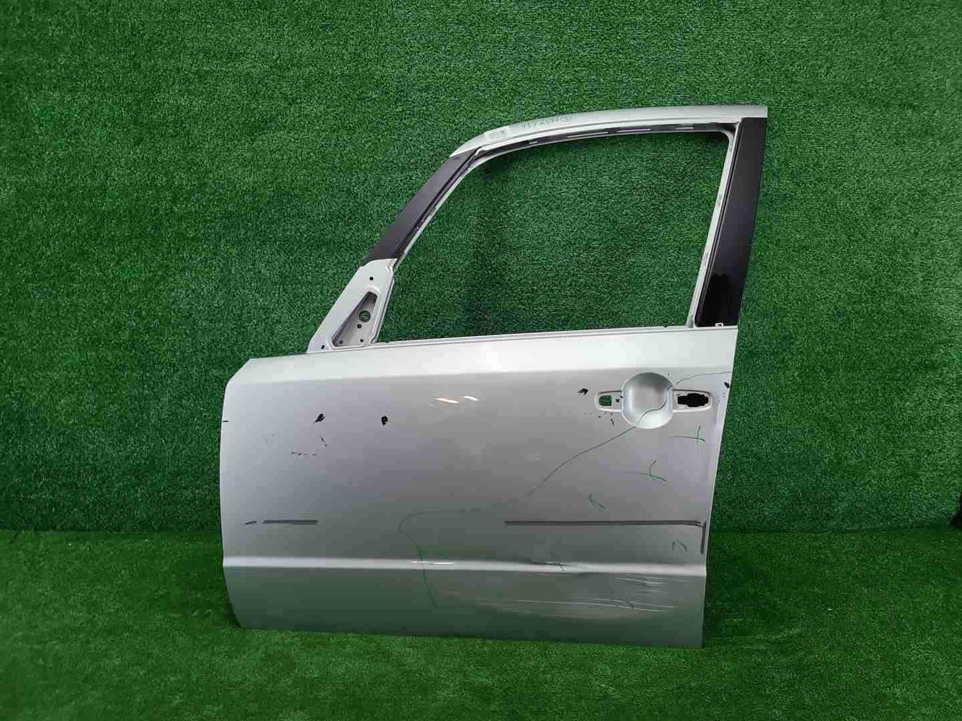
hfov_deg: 67.3
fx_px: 723
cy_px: 360
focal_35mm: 26
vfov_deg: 53.1
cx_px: 481
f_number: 1.8
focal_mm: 5.4
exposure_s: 1/50
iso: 60
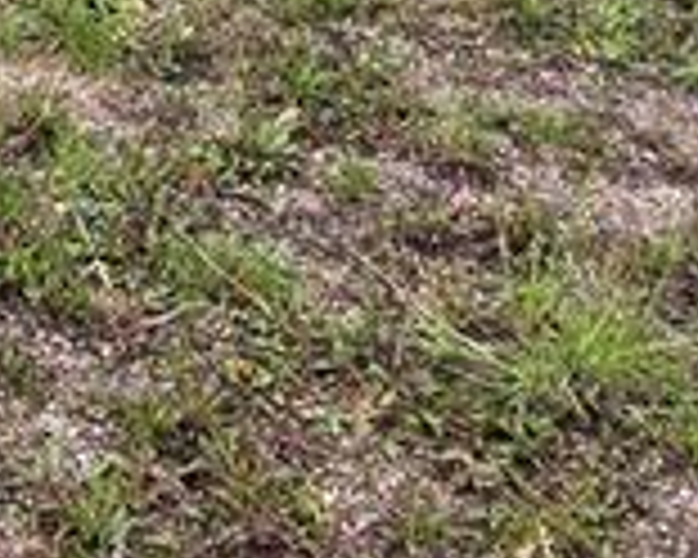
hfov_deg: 21.2
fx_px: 1735
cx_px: -126
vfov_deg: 13.4
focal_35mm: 84
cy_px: -792
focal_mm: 2.2
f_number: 1.9
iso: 50
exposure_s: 1/120
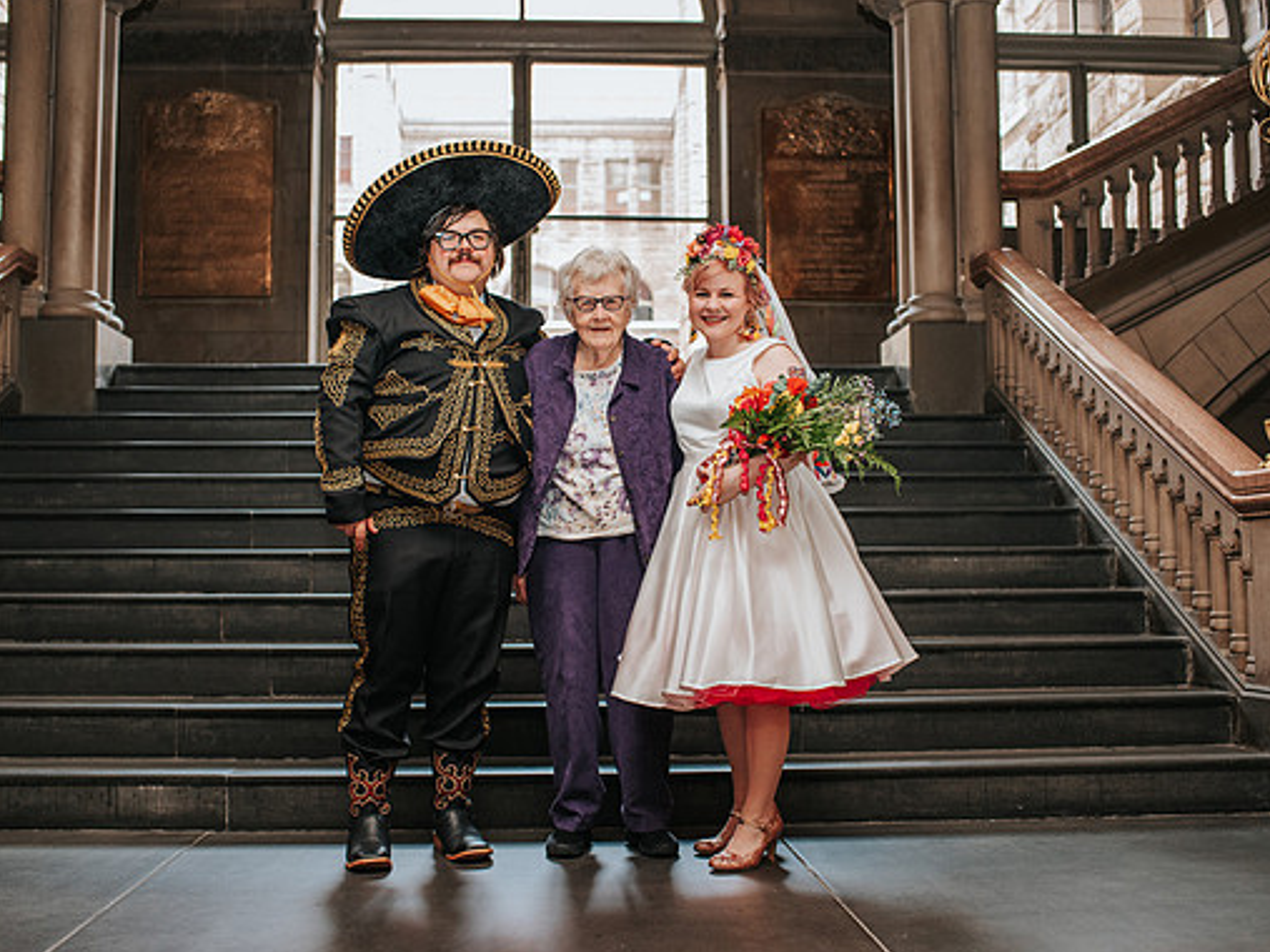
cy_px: 475
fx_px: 1467
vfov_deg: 35.9
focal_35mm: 40
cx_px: 607
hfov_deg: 46.8
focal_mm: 35
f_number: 3.2
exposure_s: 1/200
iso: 1000
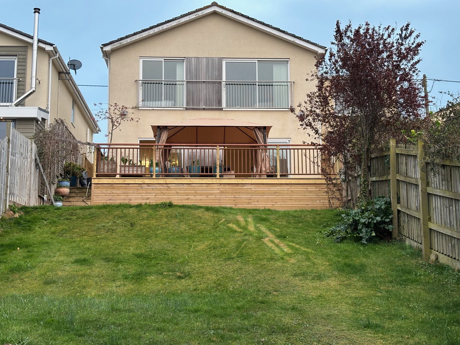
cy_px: 172
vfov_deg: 28.0
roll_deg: +0.4
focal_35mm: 52
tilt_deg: +11.2
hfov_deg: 36.8
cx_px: 230
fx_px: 691
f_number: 1.6
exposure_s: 1/60
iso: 80
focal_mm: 5.96
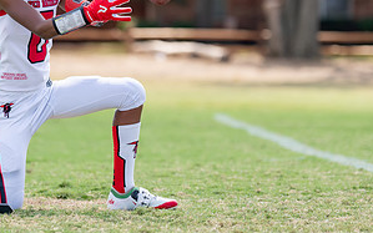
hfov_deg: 7.4
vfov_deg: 4.6
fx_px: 2877
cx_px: 74
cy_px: 29
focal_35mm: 283
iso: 200
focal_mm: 128
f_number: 2.8
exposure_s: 1/1250
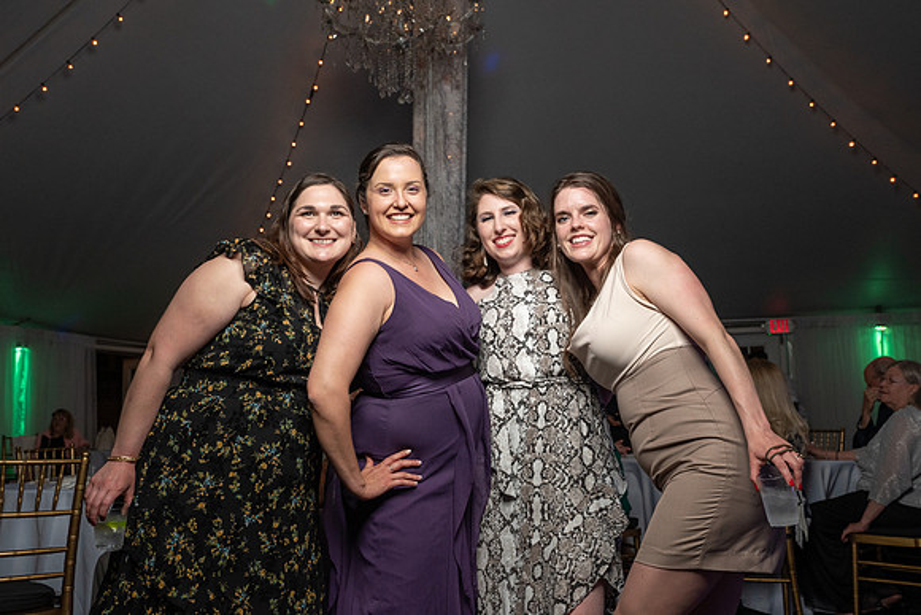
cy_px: 305
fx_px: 916
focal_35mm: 36
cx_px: 456
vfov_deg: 37.1
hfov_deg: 53.4
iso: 1600
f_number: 5.6
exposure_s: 1/200
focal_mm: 30
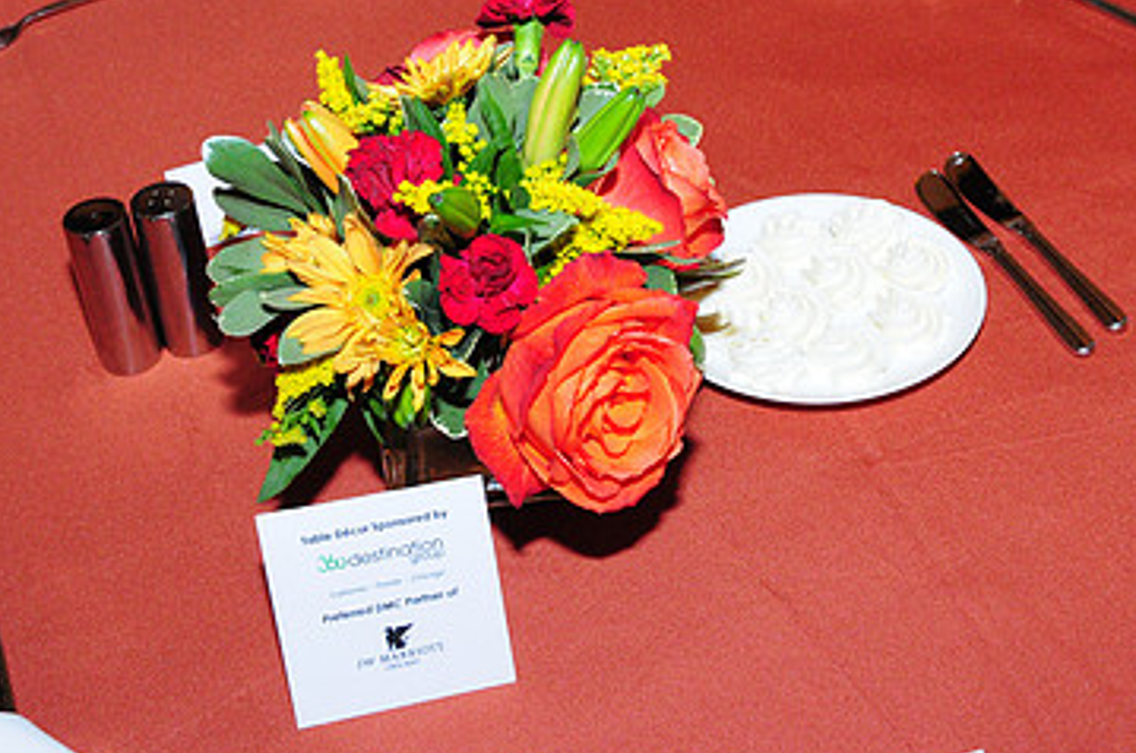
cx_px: 661
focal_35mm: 63
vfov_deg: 21.3
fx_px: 1984
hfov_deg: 31.9
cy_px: 166
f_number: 7.1
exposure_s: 1/60
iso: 1600
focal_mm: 26
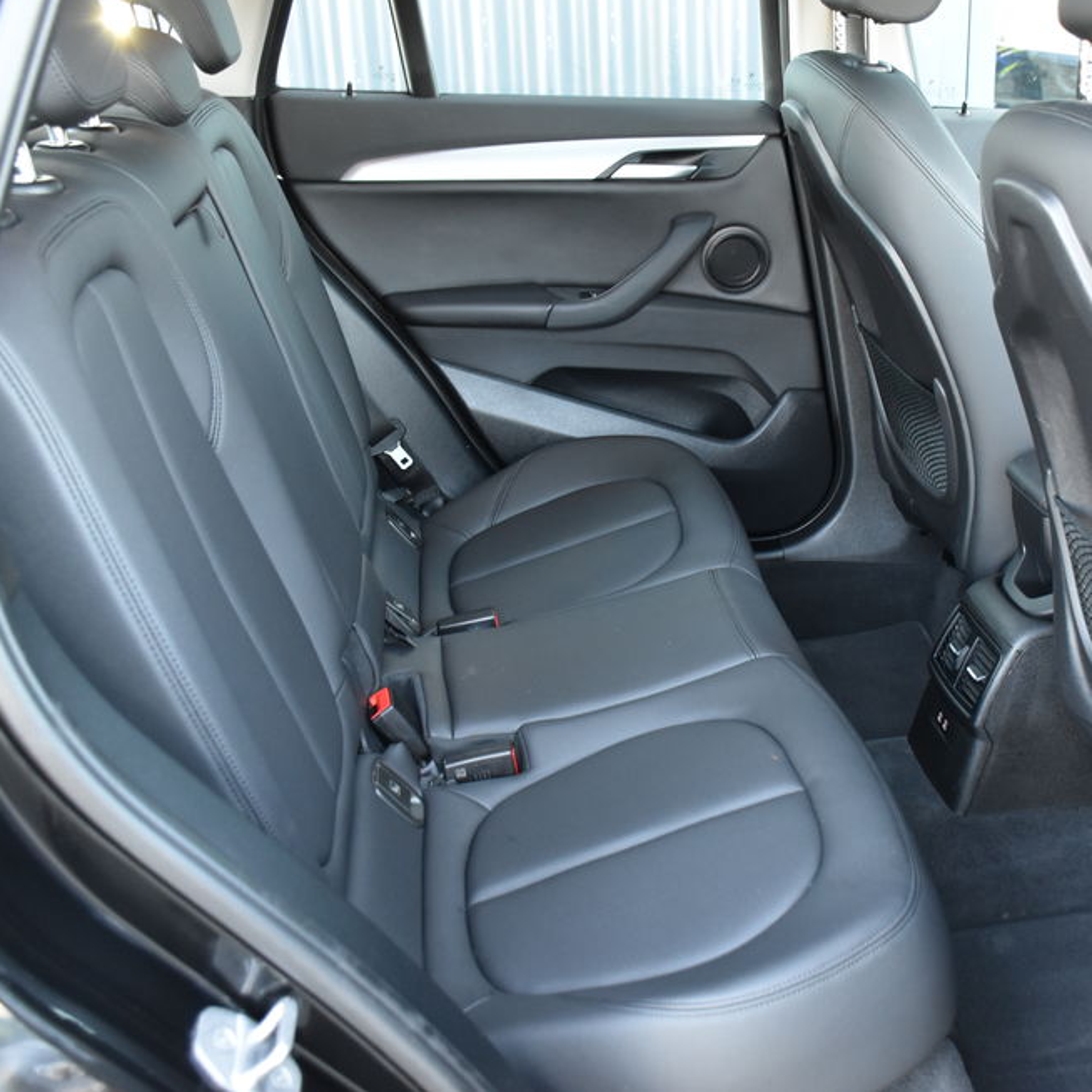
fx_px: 1392
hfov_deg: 42.3
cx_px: 725
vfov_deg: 42.8
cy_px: 537
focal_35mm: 39
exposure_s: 1/60
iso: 1600
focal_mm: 20
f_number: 3.5
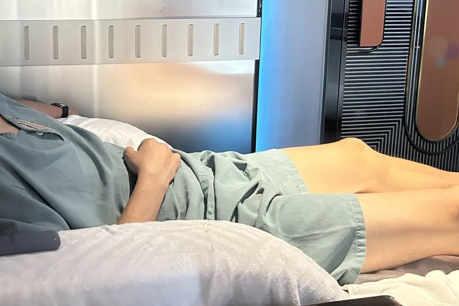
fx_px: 612
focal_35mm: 48
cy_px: 109
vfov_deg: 28.0
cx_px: 112
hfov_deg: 39.9
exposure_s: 1/30
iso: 800
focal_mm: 5.7
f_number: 1.5
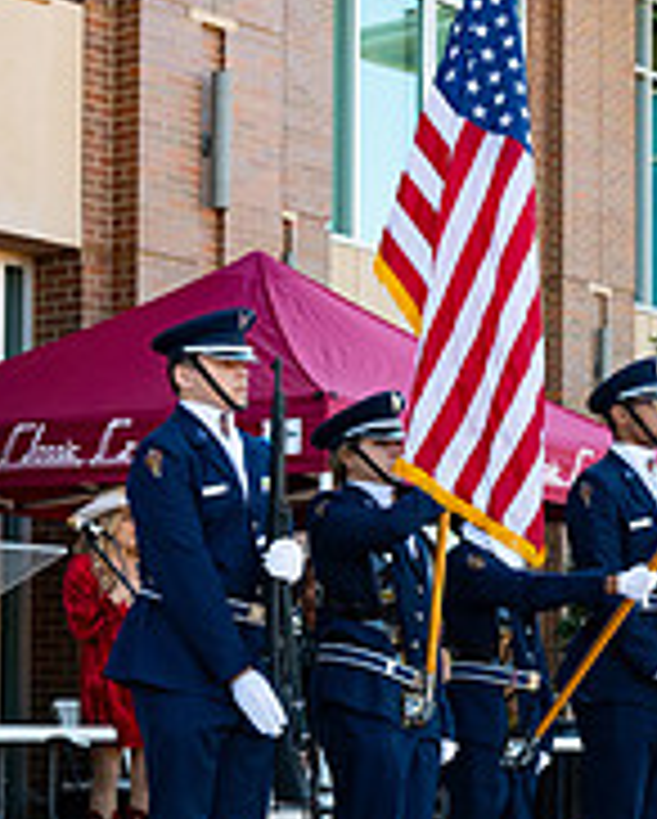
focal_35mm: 103
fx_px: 2499
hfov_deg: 14.9
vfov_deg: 18.5
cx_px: 212
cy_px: 569
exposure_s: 1/500
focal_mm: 34.5
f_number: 5.6
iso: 1100
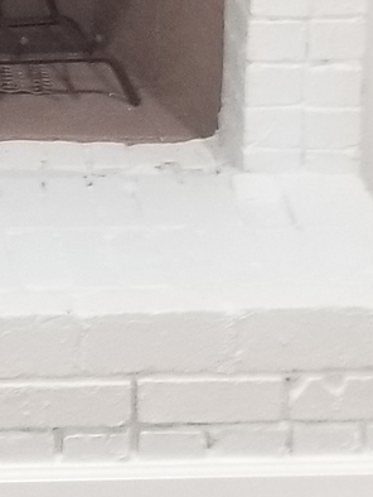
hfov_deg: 9.7
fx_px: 2181
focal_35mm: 152
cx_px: -57
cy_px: -376
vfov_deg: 12.0
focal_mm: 4.3
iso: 200
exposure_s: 1/30
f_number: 1.7
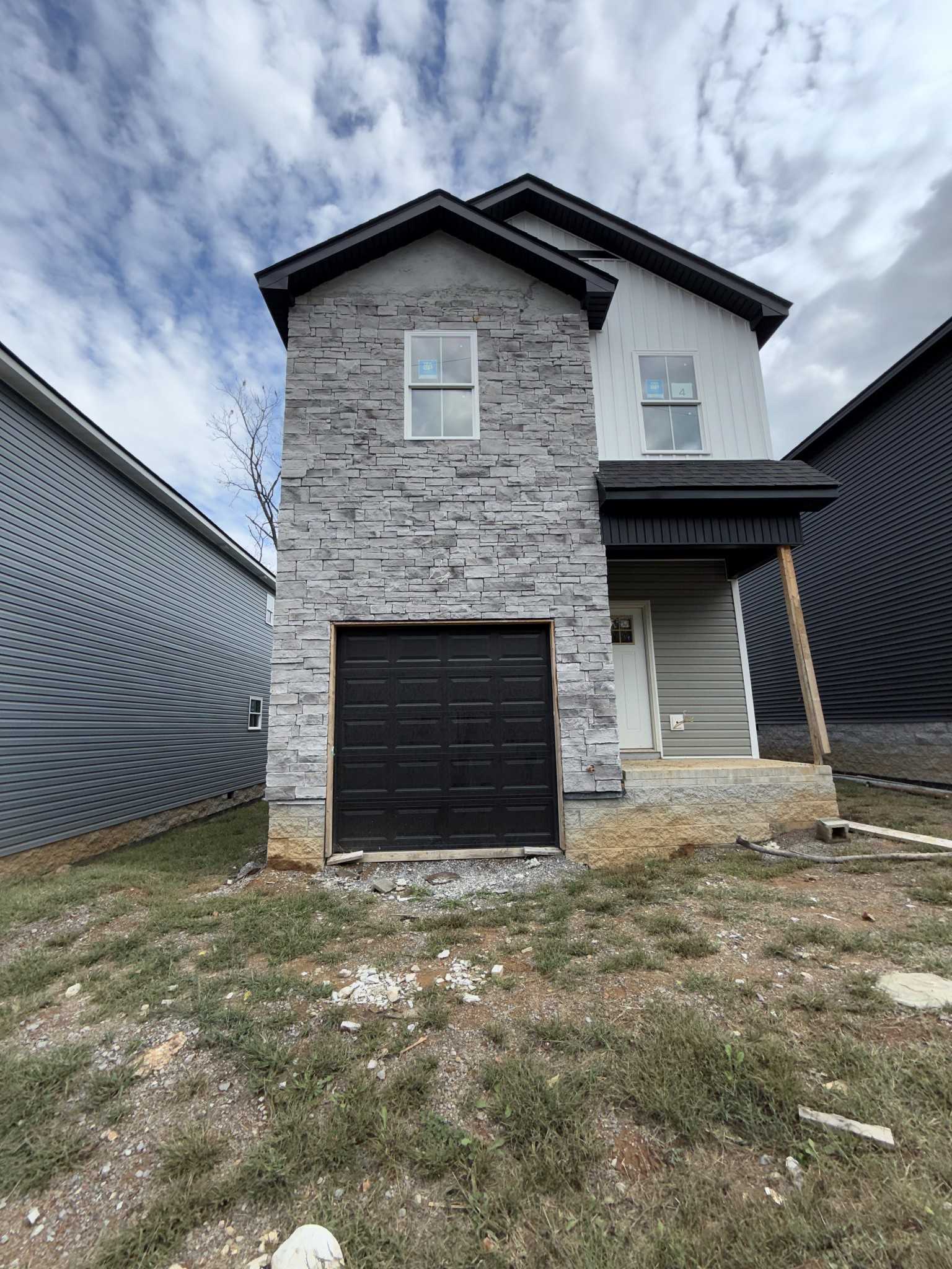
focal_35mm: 14
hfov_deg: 85.7
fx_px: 513
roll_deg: +1.1
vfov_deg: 102.1
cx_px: 476
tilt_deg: +10.6
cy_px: 634
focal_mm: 2.22
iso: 16
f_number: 2.2
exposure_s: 1/602
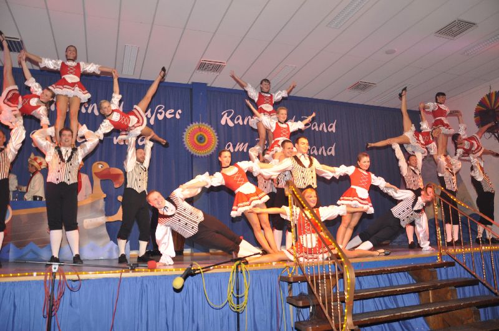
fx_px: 374
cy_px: 166
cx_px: 250
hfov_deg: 67.5
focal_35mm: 27
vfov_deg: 47.8
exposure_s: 1/60
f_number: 5
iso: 400
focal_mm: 18
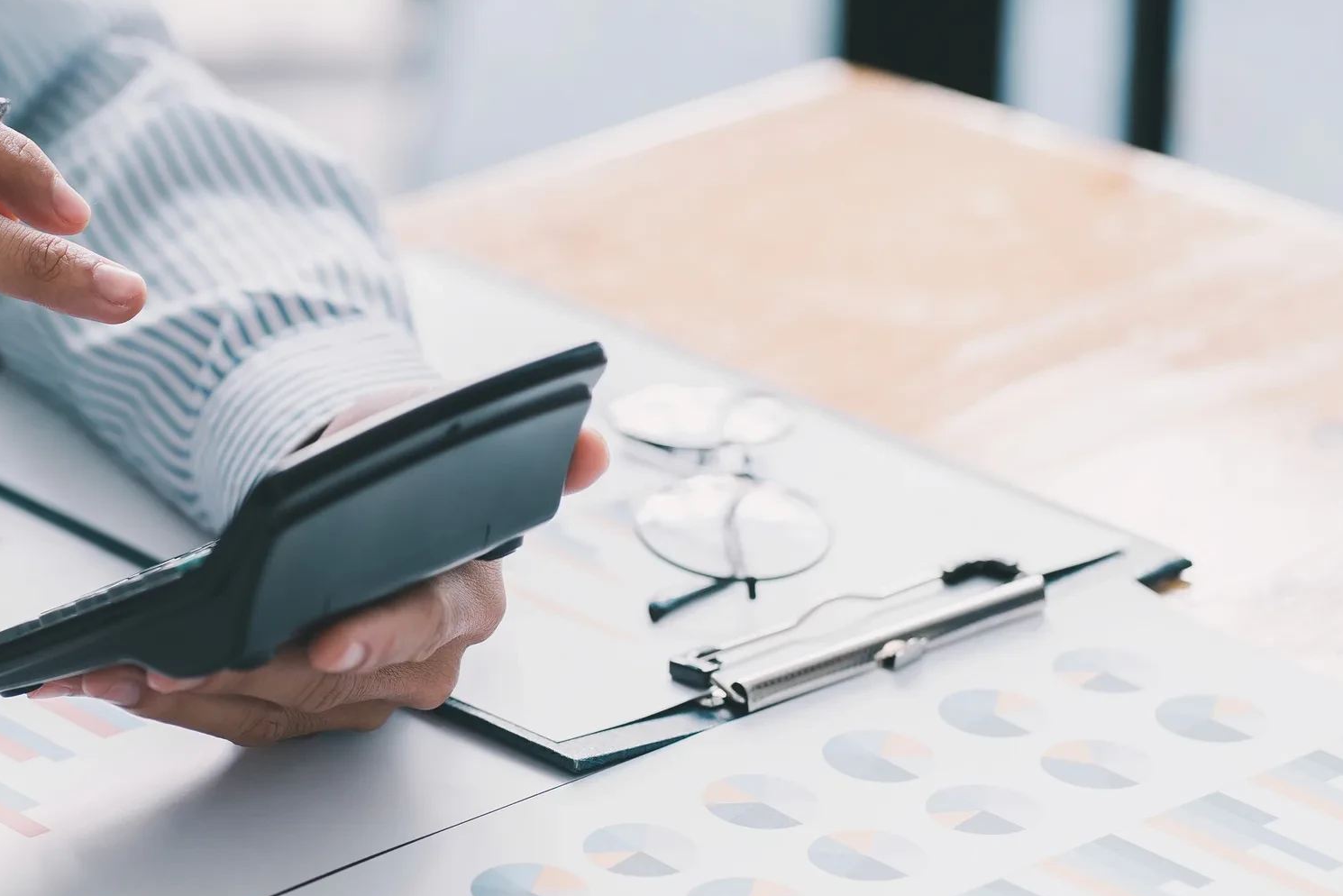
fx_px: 5447
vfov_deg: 9.4
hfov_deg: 14.0
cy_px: 333
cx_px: 257
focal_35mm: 146
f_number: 2.8
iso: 200
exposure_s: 1/160
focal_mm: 85
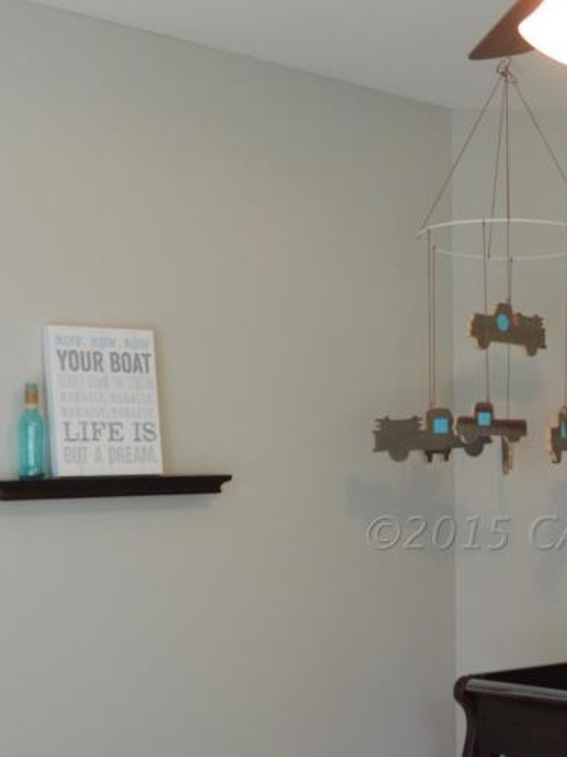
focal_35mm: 60
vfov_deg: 31.8
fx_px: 1311
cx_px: 539
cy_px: 532
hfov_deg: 23.6
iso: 640
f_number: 3.5
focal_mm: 18
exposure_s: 1/60
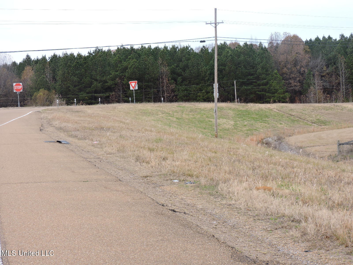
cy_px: 132
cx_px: 176
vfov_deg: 17.4
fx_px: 867
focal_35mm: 85
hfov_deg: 23.0
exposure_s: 1/250
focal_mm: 15.2
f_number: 4
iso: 100
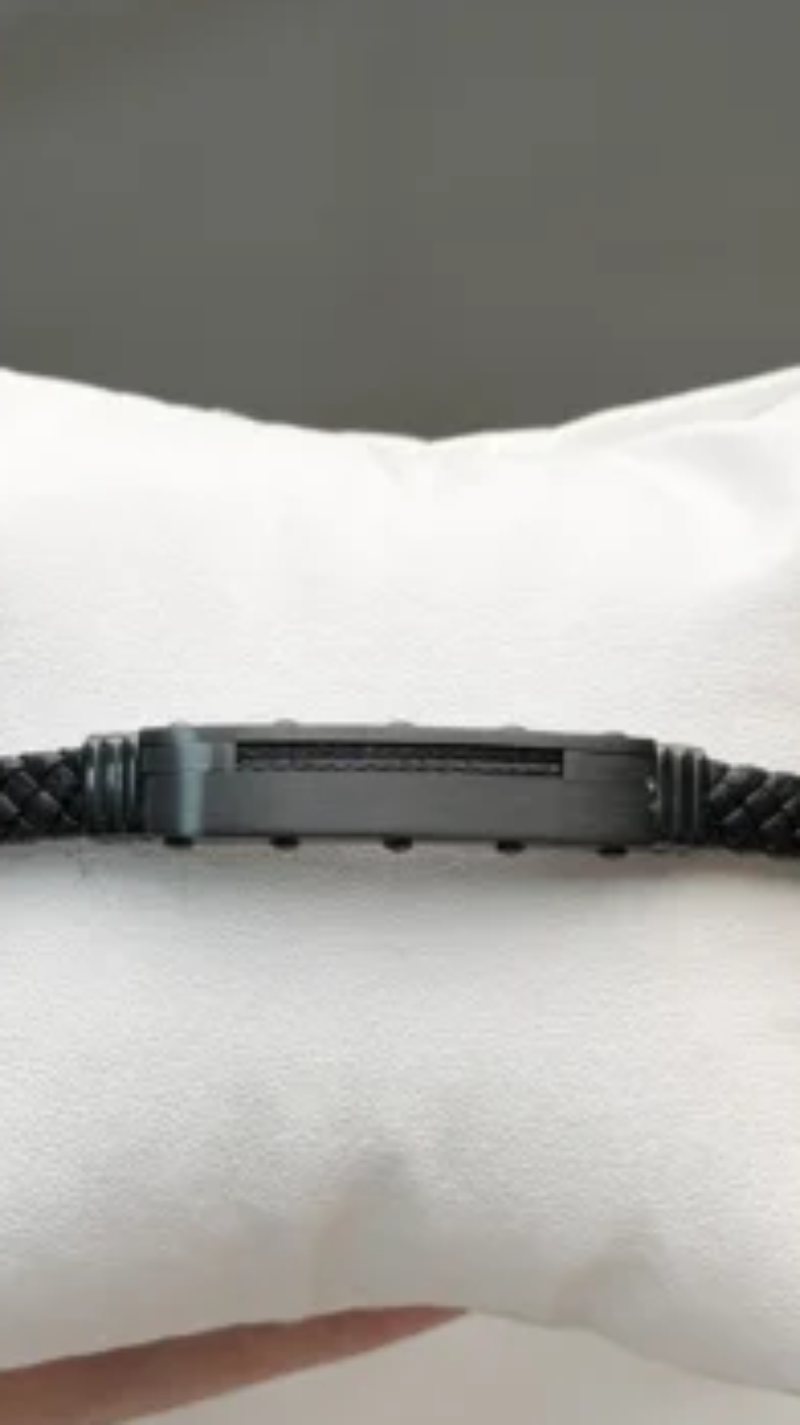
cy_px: 796
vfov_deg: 34.9
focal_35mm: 60
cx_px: 359
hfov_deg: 20.0
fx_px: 2265
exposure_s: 1/652
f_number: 1.78
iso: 64
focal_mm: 6.76
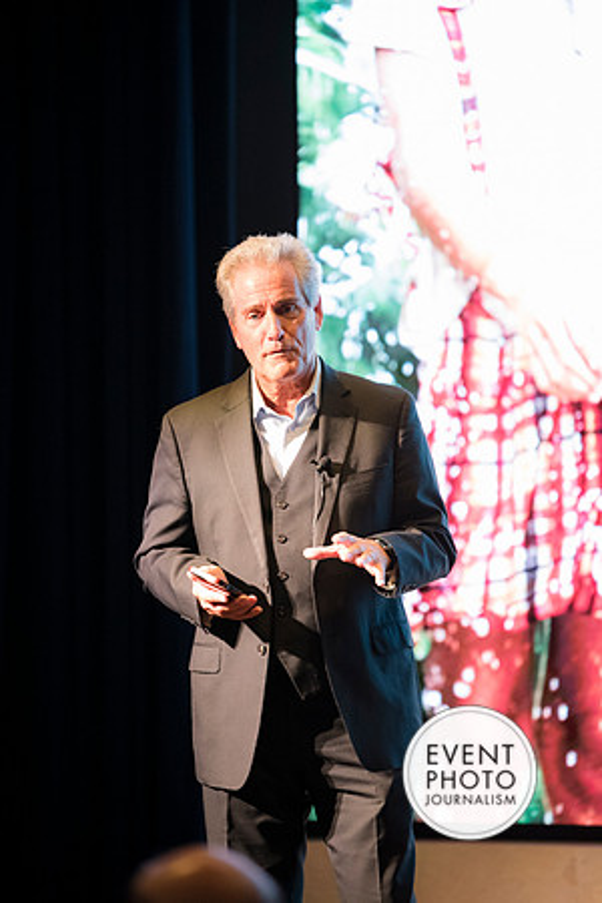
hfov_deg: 6.9
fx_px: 5016
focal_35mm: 200
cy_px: 452
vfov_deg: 10.3
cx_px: 301
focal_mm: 200
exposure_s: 1/125
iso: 4500
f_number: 2.8
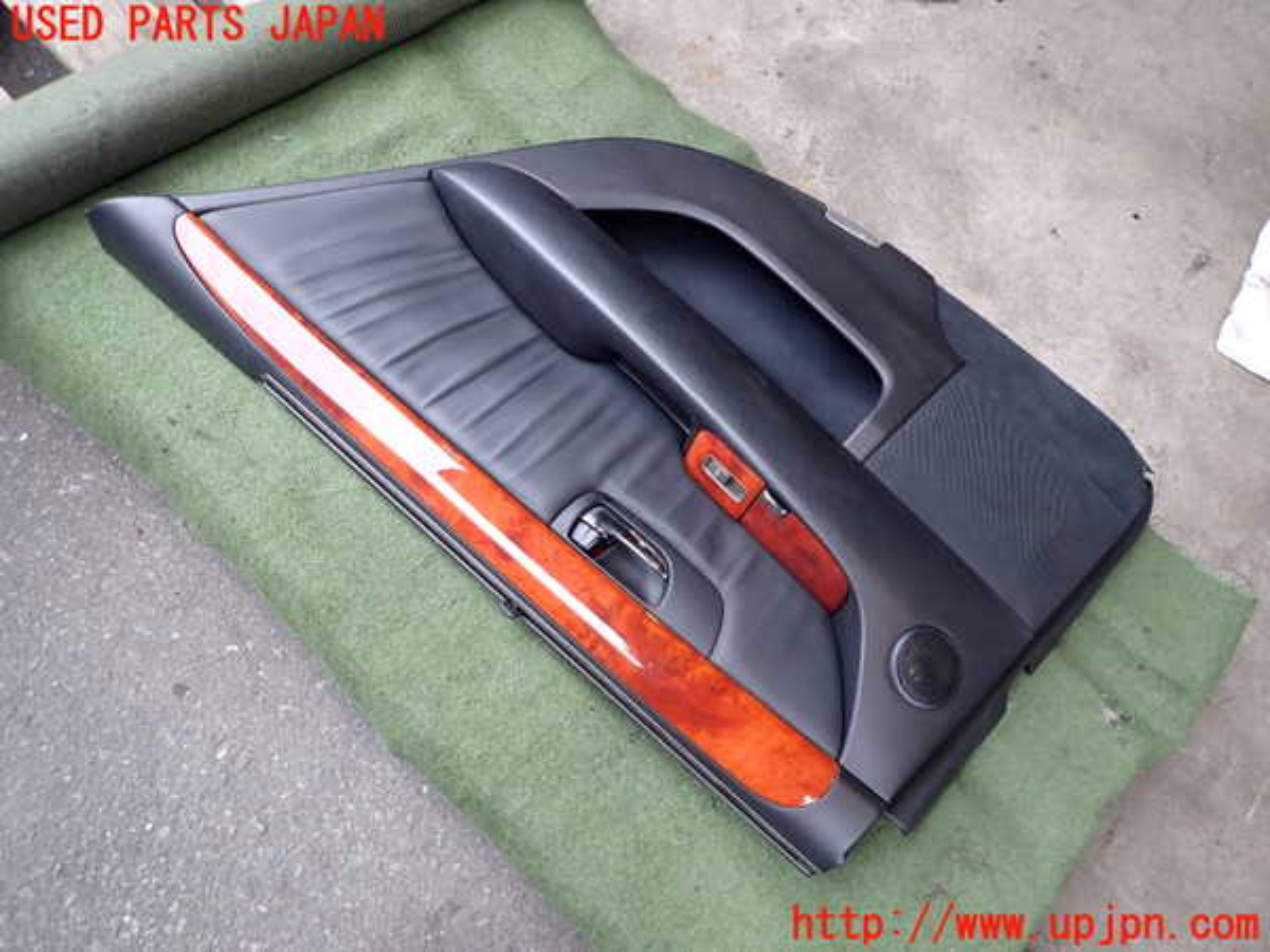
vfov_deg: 54.9
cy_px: 476
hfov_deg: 69.4
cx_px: 635
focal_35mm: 25
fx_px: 917
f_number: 2
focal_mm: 4.5
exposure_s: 1/125
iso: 200
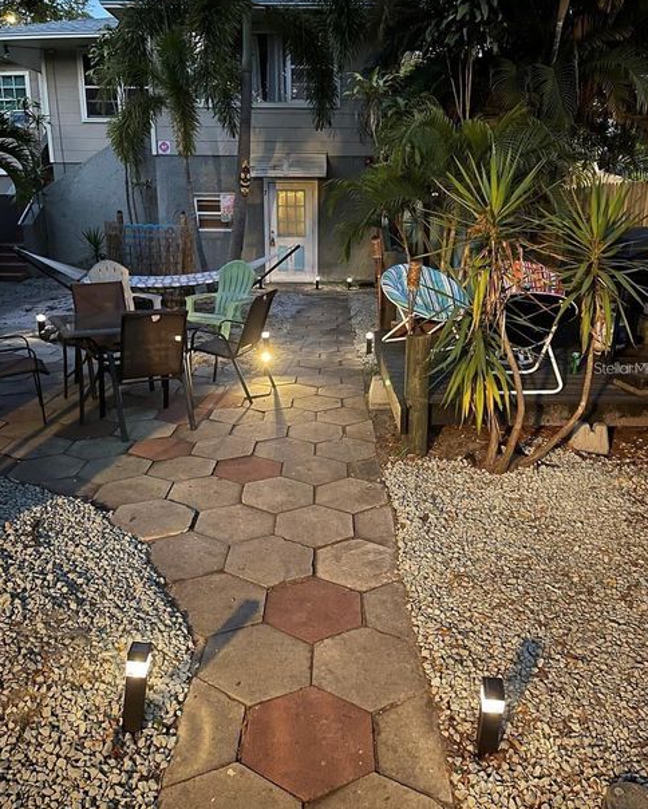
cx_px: 329
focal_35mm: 28
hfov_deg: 51.6
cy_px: 368
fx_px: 671
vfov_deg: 62.1
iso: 800
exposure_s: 1/9
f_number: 1.6
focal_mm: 5.1
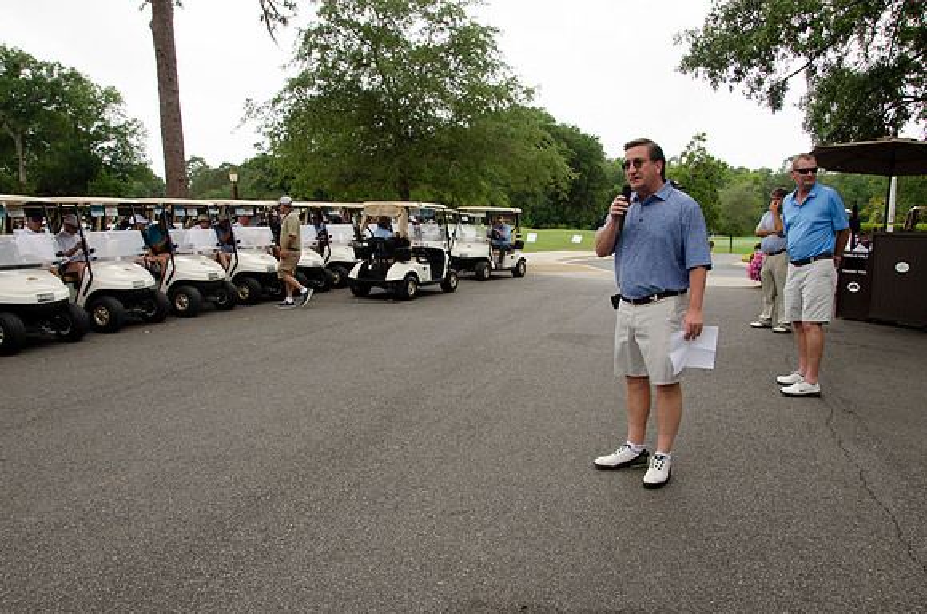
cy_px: 307
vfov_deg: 47.7
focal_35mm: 27
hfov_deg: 67.5
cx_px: 464
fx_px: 694
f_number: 9
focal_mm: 18
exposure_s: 1/500
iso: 400
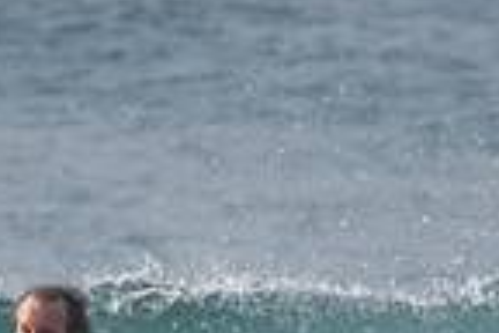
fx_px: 41788
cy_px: 574
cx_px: 152
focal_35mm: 3015
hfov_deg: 0.7
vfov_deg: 0.5
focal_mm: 500
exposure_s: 1/2000
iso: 450
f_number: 5.6
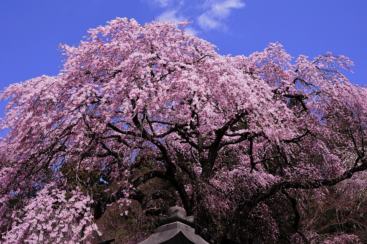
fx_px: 428
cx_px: 184
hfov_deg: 46.5
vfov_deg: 31.8
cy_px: 122
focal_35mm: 42
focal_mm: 28
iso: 320
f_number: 8
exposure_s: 1/180
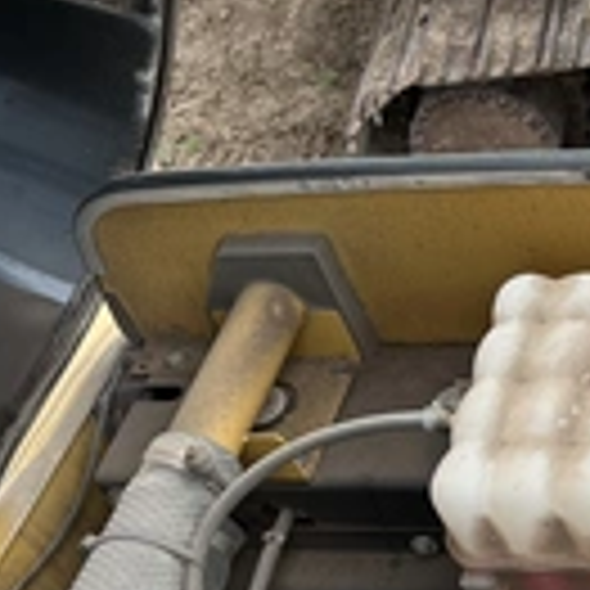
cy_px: 329
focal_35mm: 70
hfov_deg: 21.8
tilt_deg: -50.5
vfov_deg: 24.6
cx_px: 802
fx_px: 1350
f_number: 1.5
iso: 50
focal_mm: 5.7
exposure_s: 1/866
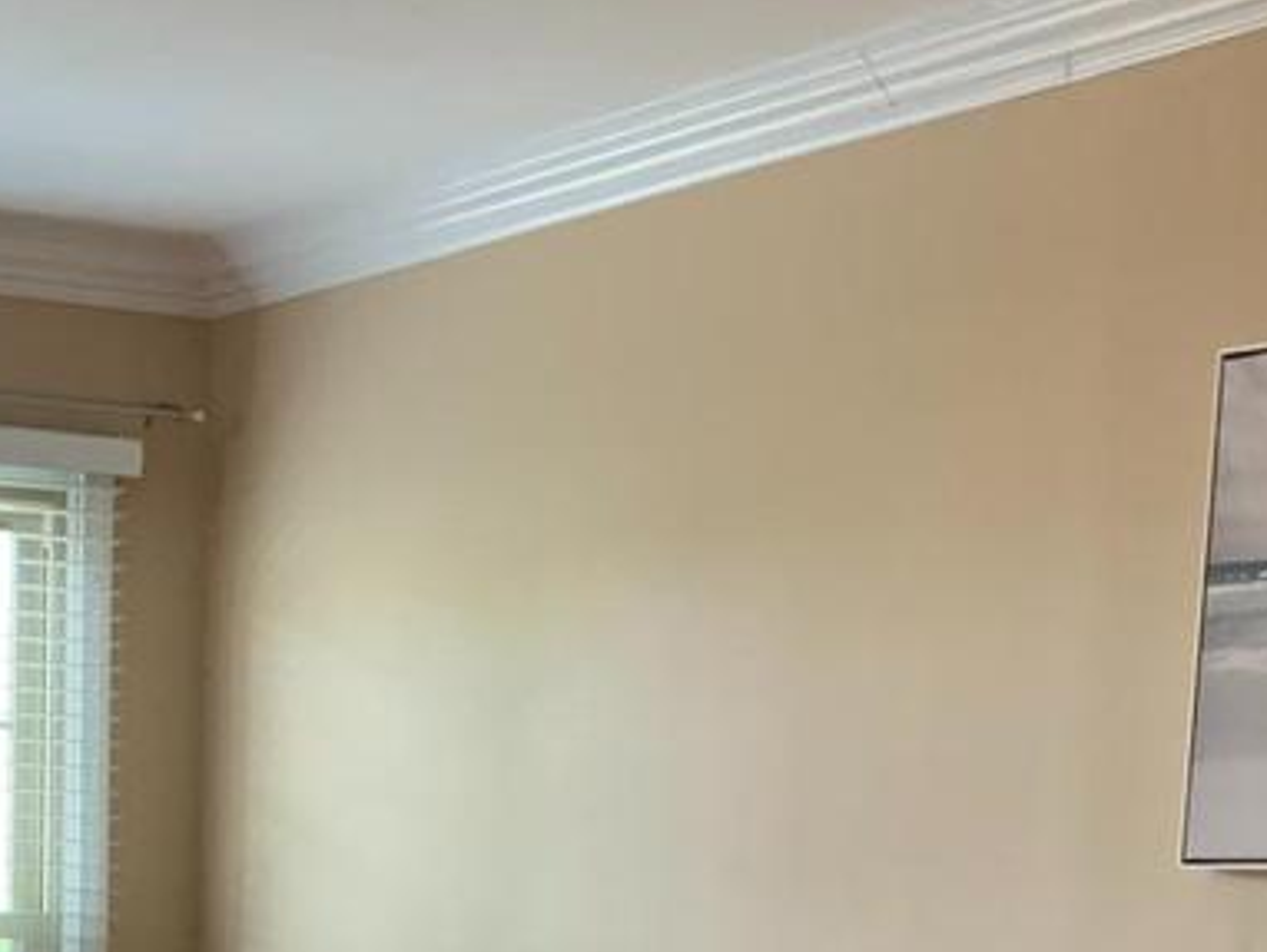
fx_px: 3589
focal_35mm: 98
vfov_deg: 14.0
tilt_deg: -10.4
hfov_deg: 19.8
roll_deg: -1.7
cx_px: 279
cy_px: 1523
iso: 200
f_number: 1.8
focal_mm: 4.25
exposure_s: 1/60
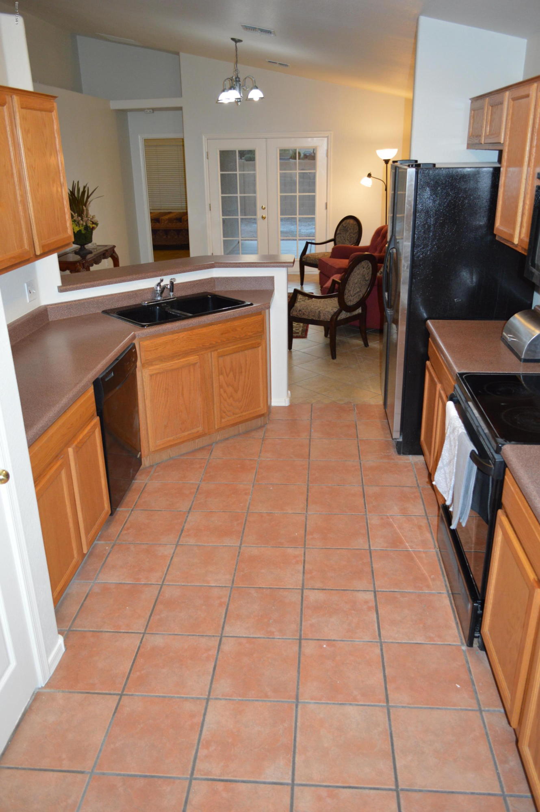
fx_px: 609
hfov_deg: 47.8
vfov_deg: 67.4
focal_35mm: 27
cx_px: 270
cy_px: 406
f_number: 3.5
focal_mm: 18
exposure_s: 1/60
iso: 720
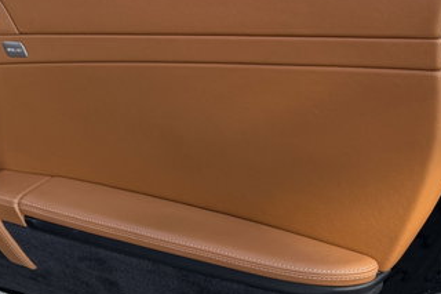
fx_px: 735
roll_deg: +1.8
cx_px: 205
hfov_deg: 33.4
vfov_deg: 22.4
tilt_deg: -16.0
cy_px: 69
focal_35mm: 60
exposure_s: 1/654
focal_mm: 6.76
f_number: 1.78
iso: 100
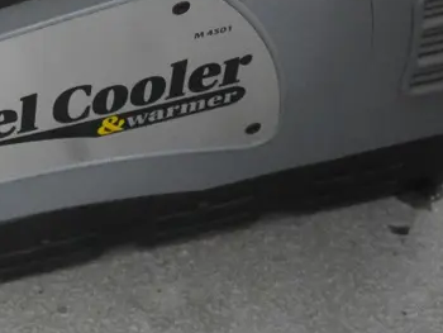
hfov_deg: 11.9
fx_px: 2100
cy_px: -69
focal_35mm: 164
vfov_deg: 9.0
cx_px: 20
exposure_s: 1/40
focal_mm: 28
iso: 3200
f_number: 5.4
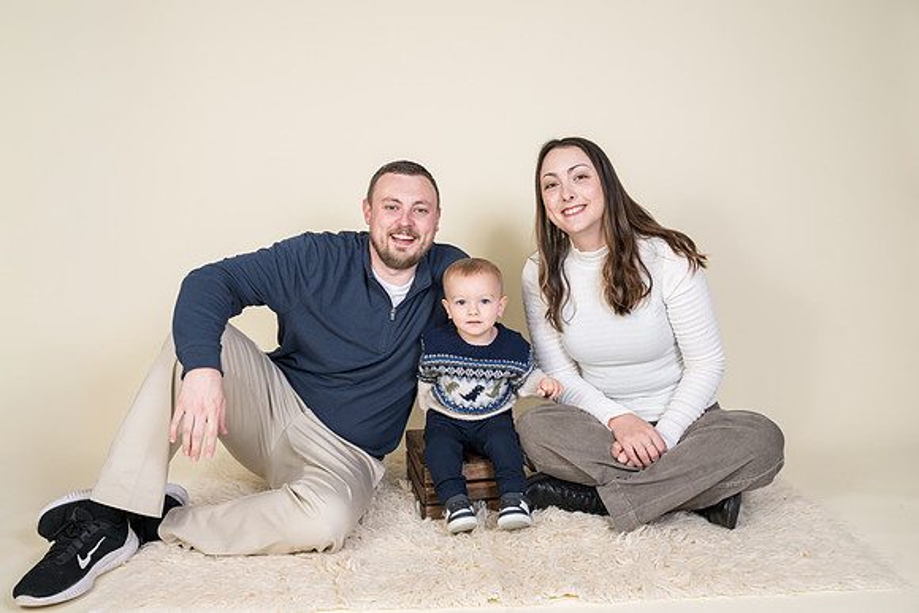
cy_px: 306
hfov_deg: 53.9
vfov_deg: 37.4
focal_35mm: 35
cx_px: 460
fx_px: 905
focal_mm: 35
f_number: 5.6
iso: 100
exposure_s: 1/100
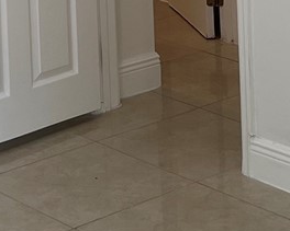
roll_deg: +2.5
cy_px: -272
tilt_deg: -3.0
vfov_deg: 9.2
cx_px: 79
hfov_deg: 12.5
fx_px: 1321
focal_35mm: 154
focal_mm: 5.7
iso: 40
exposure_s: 1/120
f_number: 1.5
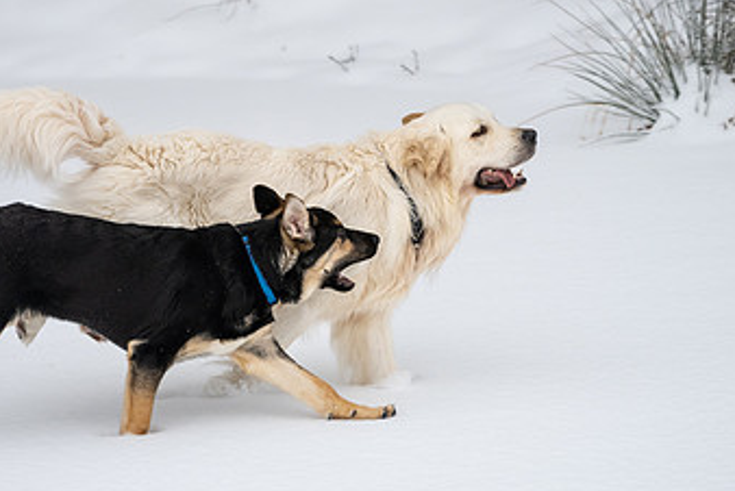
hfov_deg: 14.3
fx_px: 2922
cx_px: 280
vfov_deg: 9.6
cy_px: 127
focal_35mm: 143
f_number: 4.5
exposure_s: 1/640
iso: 400
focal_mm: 70
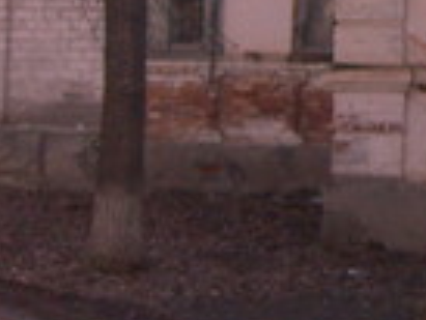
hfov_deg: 13.8
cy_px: -70
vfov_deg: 11.4
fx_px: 1577
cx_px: 752
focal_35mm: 128
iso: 80
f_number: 2.8
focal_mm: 5.8
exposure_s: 1/350
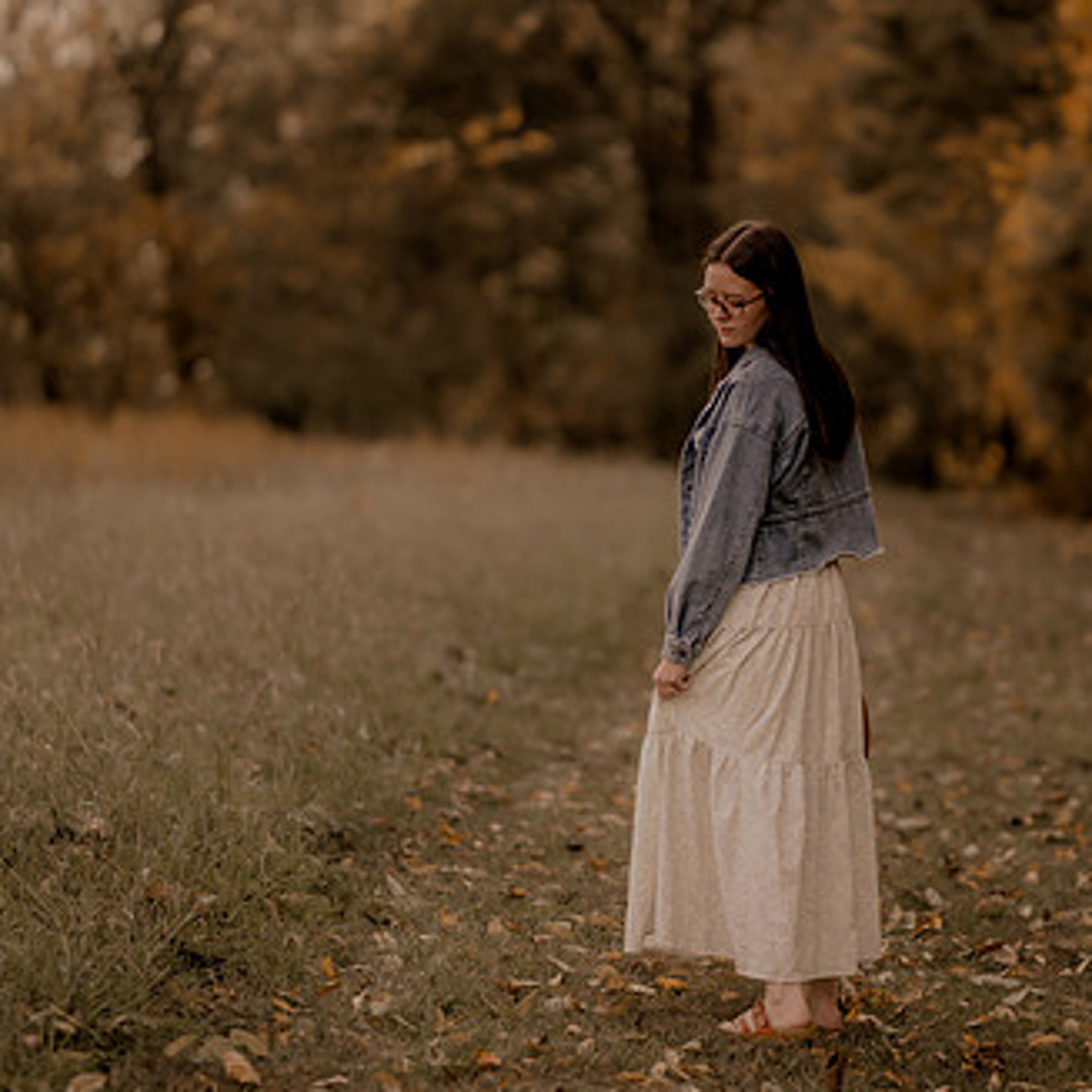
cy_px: 576
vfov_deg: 13.6
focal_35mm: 128
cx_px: 675
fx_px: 4568
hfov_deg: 13.6
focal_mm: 85
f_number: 1.4
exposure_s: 1/4000
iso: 200
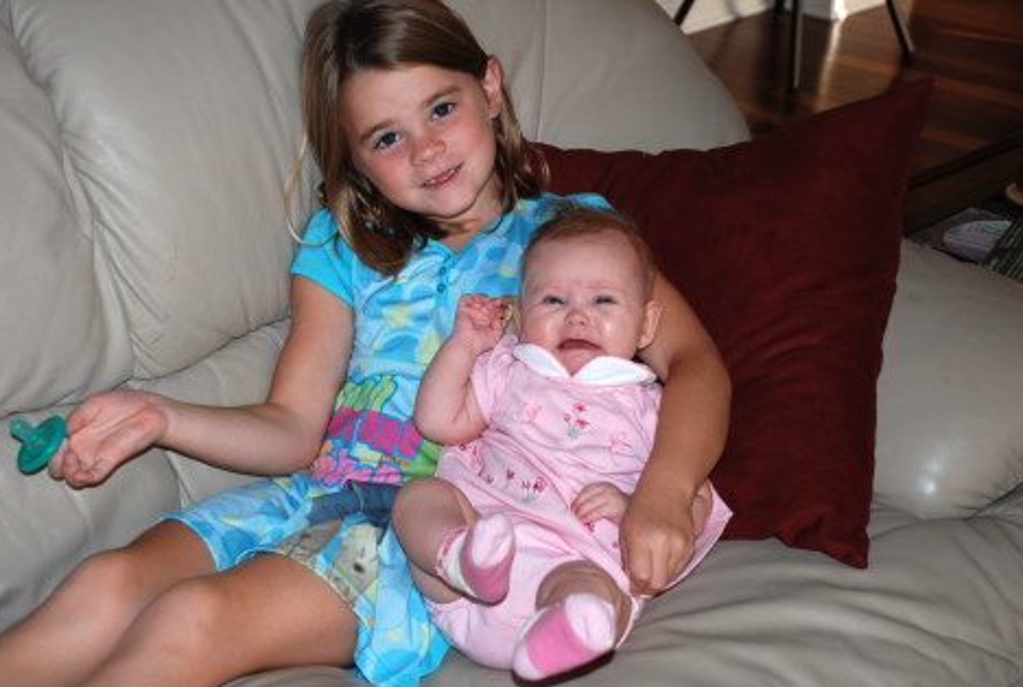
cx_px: 498
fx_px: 1765
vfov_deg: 22.0
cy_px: 337
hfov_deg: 32.3
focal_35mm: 62
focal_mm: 40
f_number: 4.5
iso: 200
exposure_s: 1/60
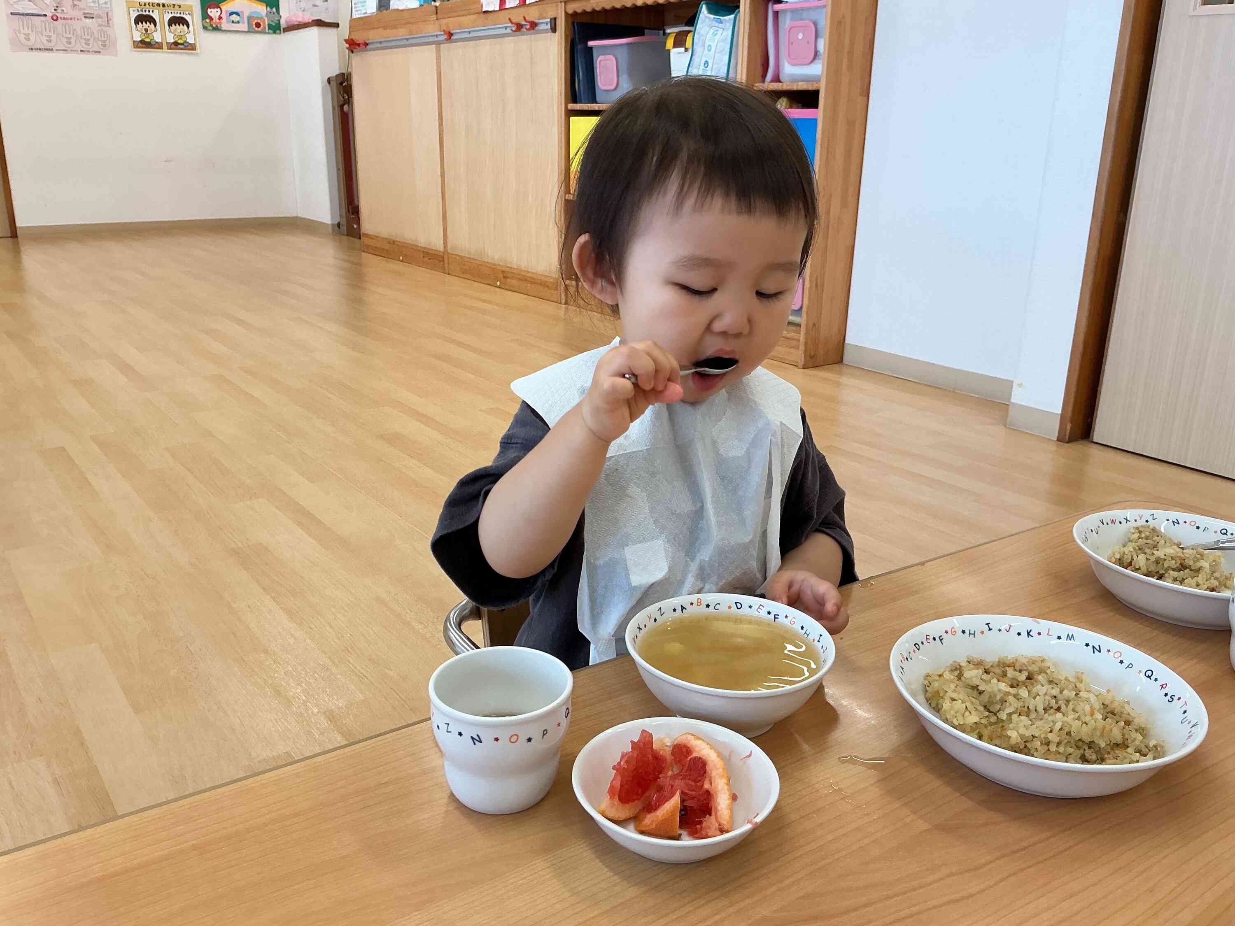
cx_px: 618
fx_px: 1035
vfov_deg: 48.2
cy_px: 463
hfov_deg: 61.7
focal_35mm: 29
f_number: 1.8
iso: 40
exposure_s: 1/120
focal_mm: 3
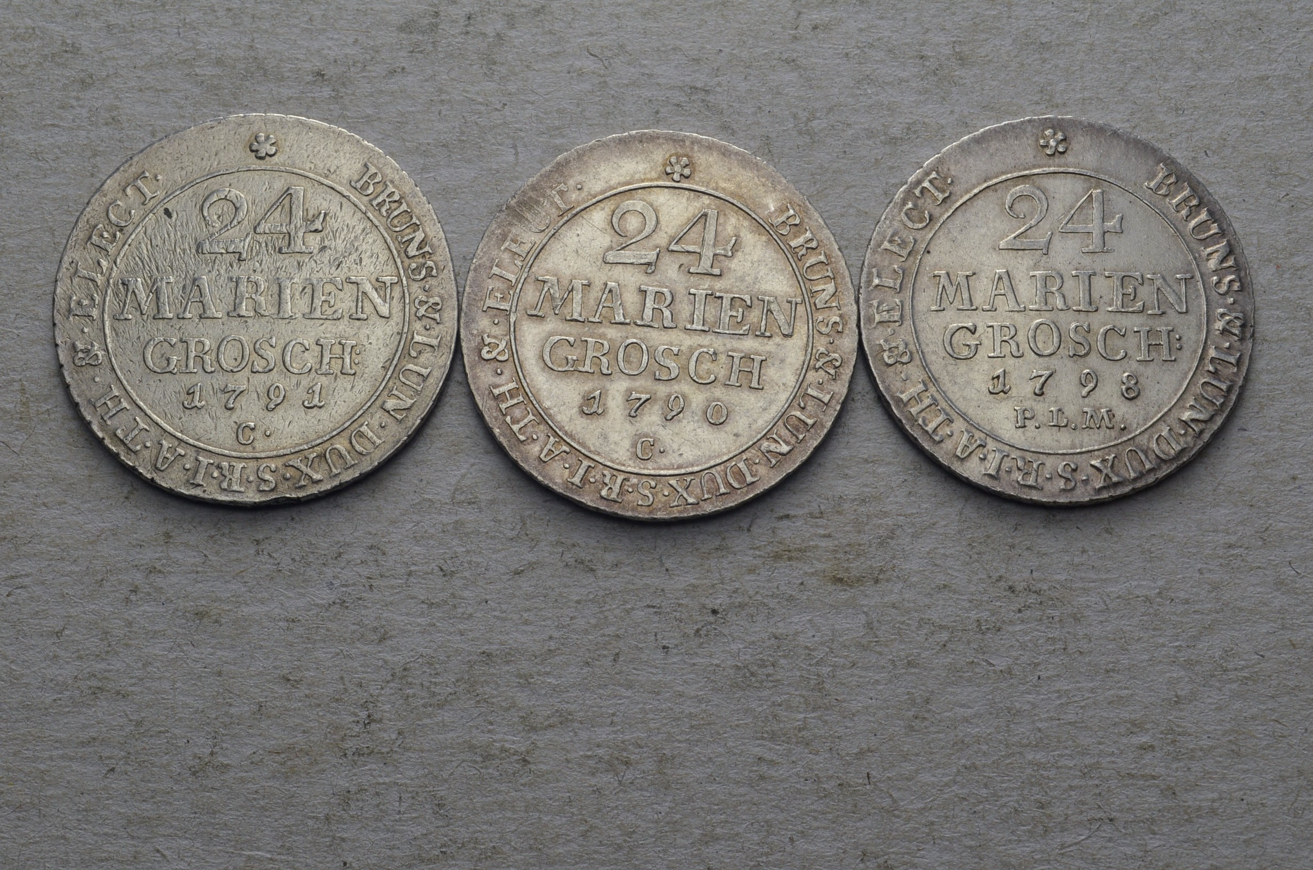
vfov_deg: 21.5
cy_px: 435
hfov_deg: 32.0
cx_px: 656
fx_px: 2293
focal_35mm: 63
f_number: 14
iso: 400
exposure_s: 1/250
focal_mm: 42
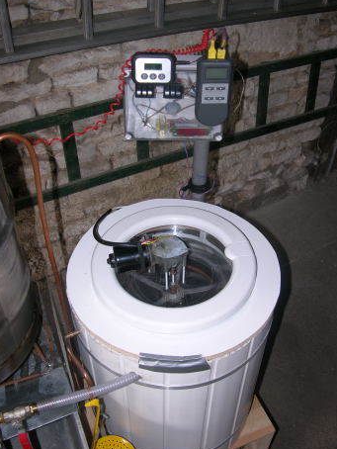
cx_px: 174
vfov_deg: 50.1
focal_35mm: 37
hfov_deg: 38.7
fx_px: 480
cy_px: 225
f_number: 2.8
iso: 50
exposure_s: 1/60.1
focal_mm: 8.9
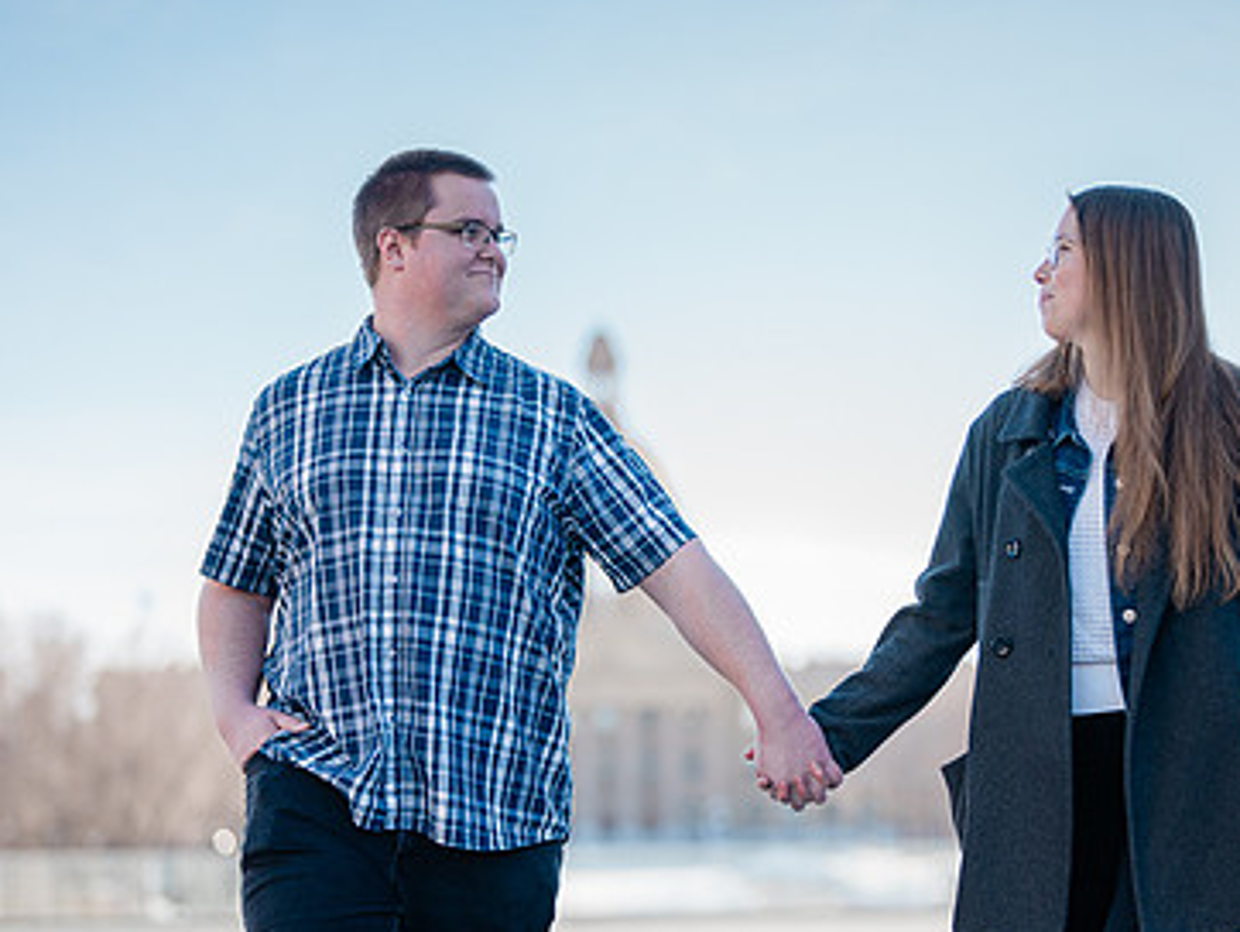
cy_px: 622
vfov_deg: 19.1
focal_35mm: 77
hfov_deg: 25.3
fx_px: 2760
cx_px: 637
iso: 100
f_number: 1.2
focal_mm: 50
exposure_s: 1/3200
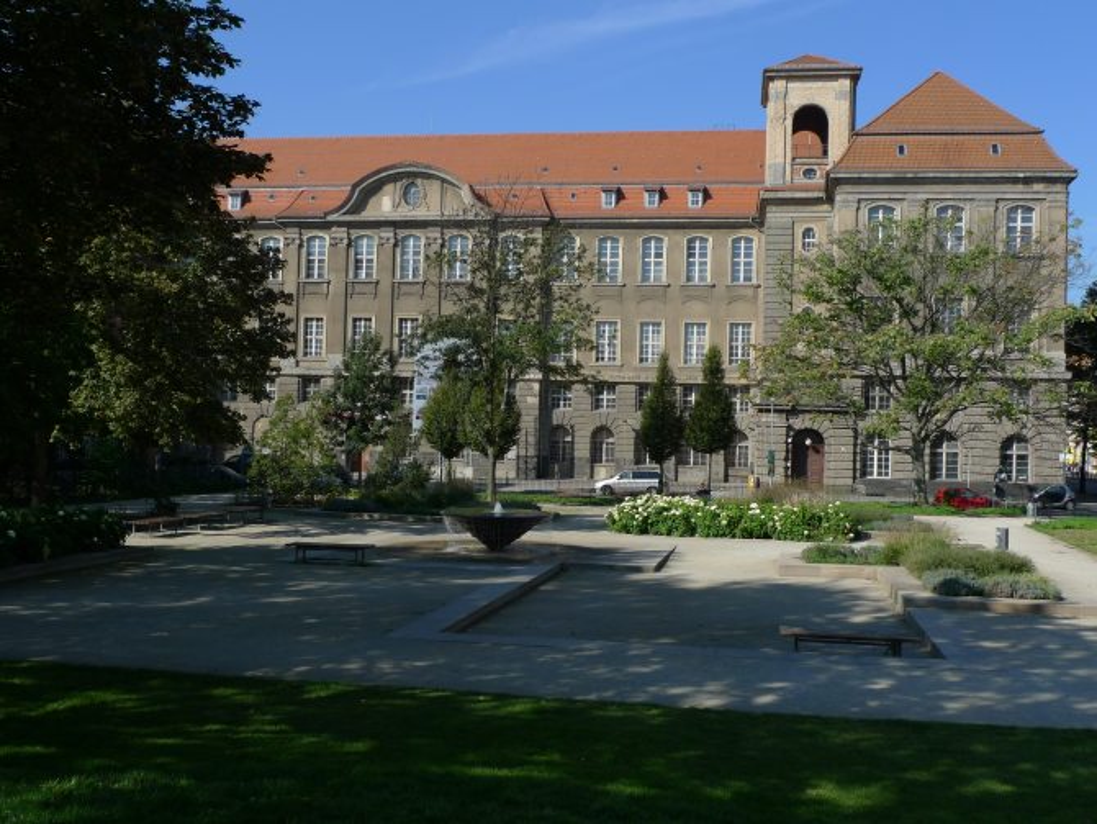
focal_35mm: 35
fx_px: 1110
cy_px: 412
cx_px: 548
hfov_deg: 52.6
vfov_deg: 40.7
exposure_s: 1/800
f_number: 4
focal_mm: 7.4
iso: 80
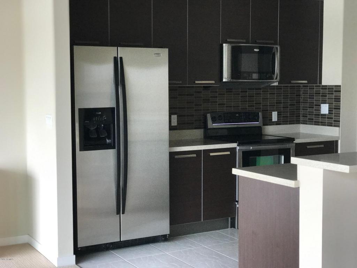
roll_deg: -0.4
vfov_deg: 25.7
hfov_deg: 33.8
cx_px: 178
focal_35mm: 57
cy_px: 134
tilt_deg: -4.4
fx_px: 588
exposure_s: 1/60
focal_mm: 6.6
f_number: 2.8
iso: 160
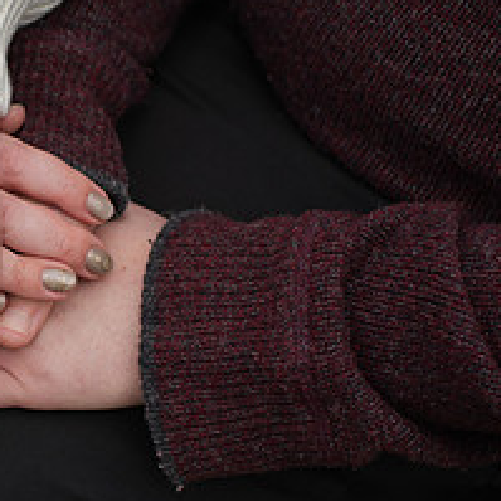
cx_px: -70
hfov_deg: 16.5
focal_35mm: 102
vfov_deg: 17.0
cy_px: 337
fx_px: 1670
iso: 100
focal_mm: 35
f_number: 2.8
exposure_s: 1/320
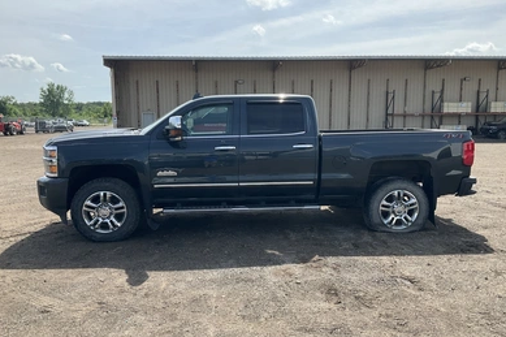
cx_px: 247
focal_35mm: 31
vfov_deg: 42.3
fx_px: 436
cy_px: 174
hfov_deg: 60.3
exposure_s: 1/1451
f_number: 1.8
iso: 25
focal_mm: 3
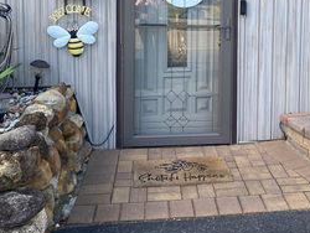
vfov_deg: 27.2
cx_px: 229
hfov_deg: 36.0
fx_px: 466
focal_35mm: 52
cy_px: 27
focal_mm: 4.25
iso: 32
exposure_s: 1/400
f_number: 1.8
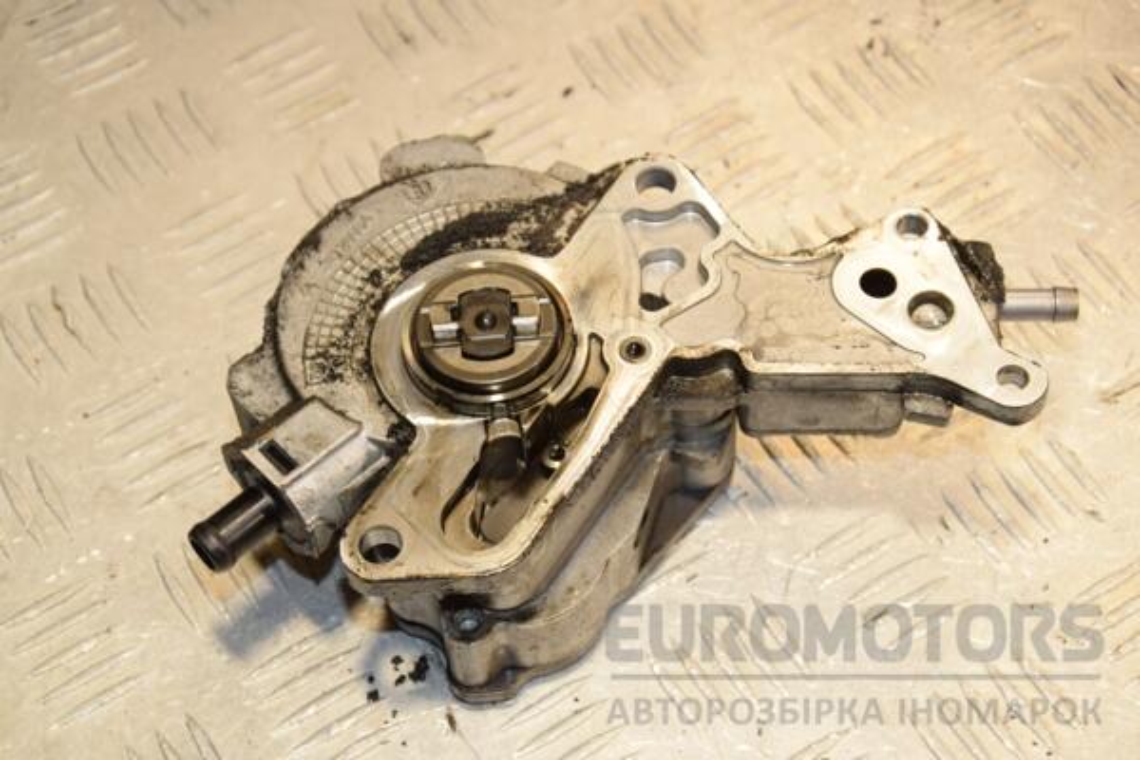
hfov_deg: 26.0
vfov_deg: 17.5
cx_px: 570
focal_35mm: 78
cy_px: 380
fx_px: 2470
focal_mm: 52
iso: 800
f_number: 7.1
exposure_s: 1/200
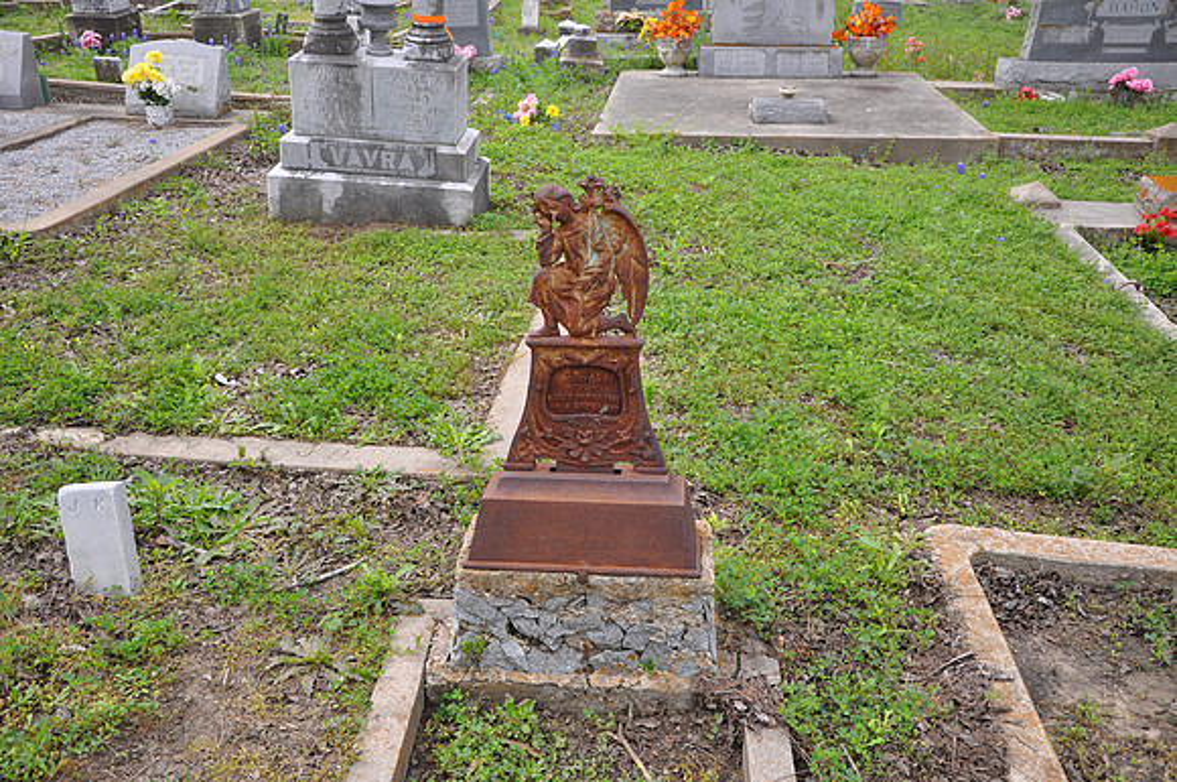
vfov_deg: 39.9
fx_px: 1077
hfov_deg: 57.3
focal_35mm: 33
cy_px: 391
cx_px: 588
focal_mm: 22
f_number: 5.6
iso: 320
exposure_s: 1/125
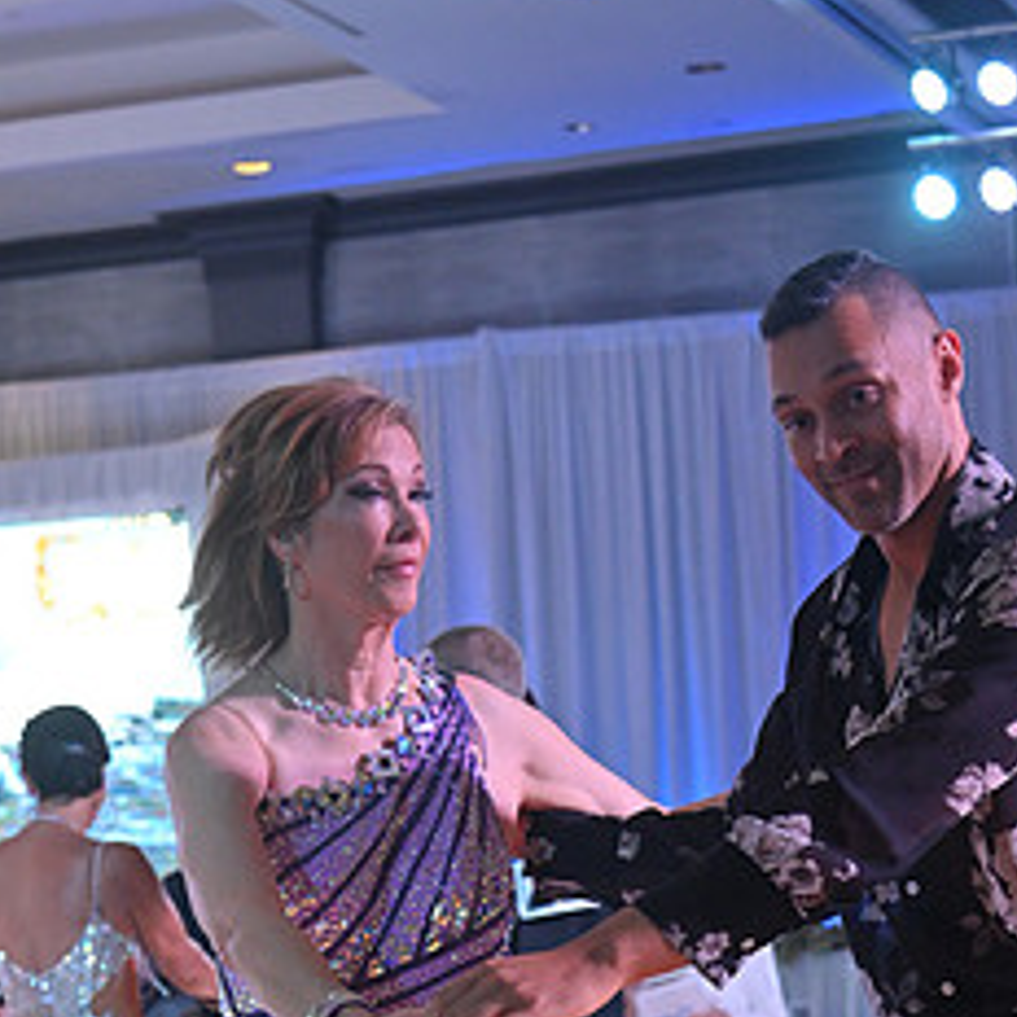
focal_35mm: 123
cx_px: 563
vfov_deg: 13.8
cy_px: 1205
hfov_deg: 14.2
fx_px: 4088
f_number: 5
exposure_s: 1/320
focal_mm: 58
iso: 2800
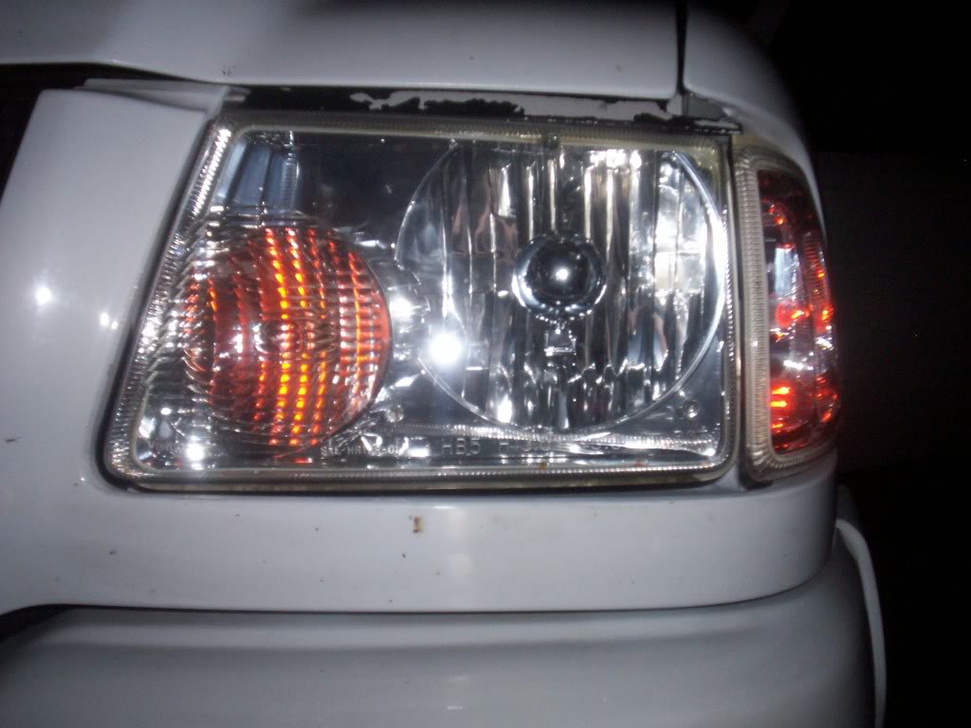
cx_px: 486
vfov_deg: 39.7
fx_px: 1010
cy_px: 364
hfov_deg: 51.4
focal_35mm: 36
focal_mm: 5.9
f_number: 4.5
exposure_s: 1/64
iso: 140
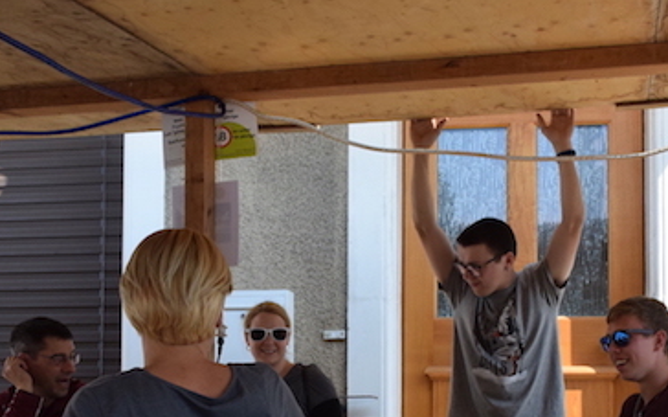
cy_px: 349
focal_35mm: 62
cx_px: 365
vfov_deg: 20.7
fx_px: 1126
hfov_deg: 33.0
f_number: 11
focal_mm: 23
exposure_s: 1/500
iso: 1000
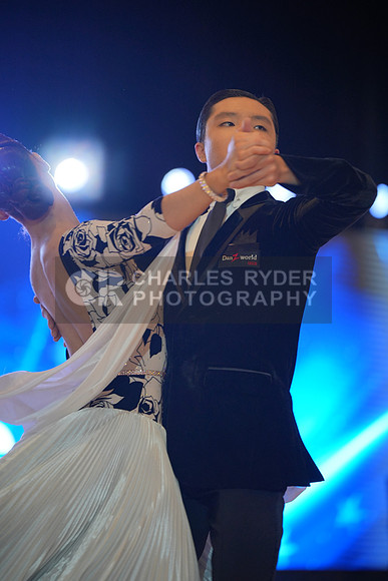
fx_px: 2440
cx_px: 194
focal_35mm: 151
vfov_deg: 13.6
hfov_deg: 9.1
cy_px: 290
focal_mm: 151
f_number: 2.8
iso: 1000
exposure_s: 1/500
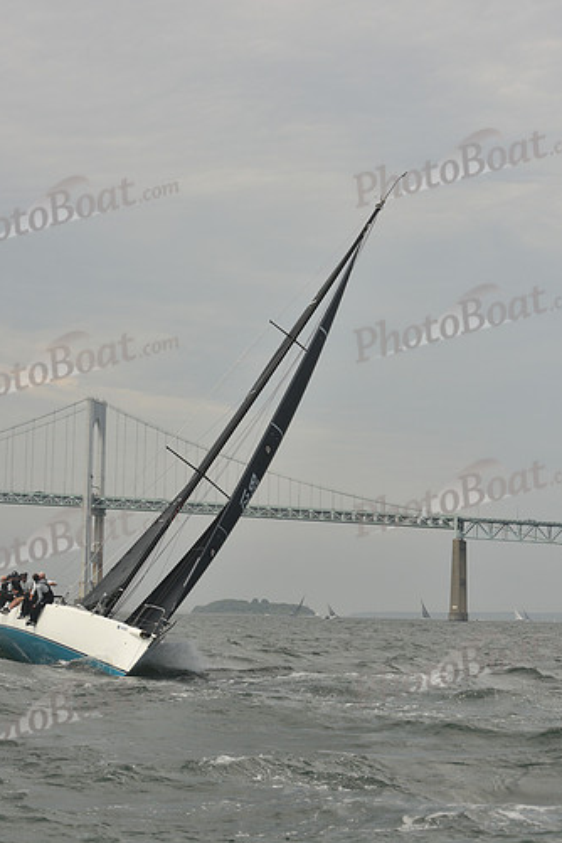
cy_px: 431
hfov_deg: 16.9
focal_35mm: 81
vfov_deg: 25.1
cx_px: 267
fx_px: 1897
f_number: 6.3
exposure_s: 1/640
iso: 250
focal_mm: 70
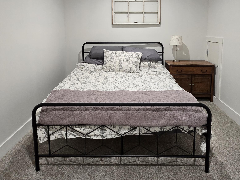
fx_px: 173
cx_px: 123
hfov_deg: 69.4
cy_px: 50
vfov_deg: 52.9
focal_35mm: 25
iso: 250
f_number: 2.2
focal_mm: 2.2
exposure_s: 1/60
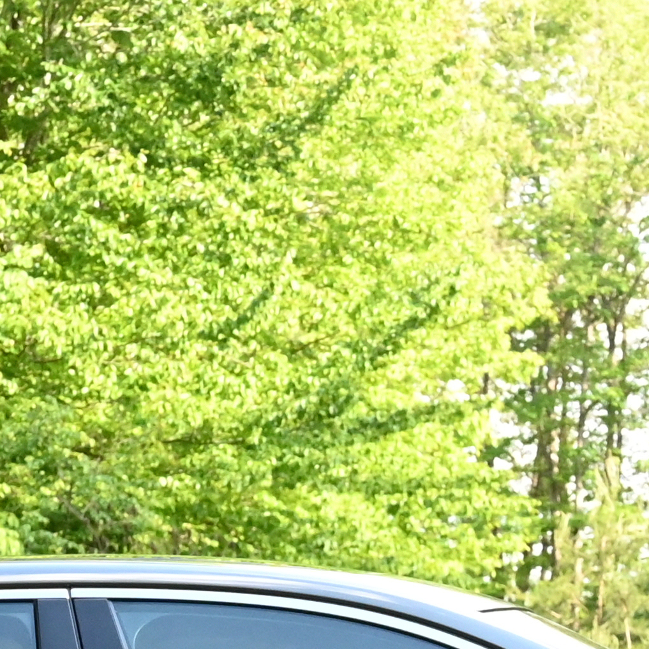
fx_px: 4391
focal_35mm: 207
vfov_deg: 8.3
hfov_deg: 8.5
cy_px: 922
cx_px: 341
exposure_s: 1/400
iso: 3600
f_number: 8
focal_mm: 41
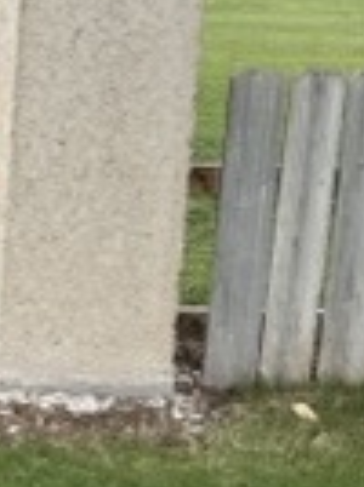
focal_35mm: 115
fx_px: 1618
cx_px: -451
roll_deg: -1.2
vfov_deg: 17.1
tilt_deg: -12.1
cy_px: 247
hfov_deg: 11.2
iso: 80
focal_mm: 6.76
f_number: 1.78
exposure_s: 1/1151
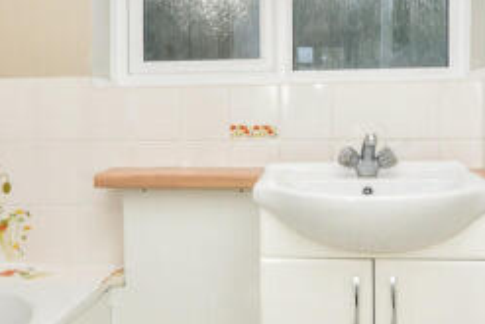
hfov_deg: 51.9
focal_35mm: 37
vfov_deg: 35.8
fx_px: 499
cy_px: 125
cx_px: 247
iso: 250
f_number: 9
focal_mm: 14
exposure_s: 1/80
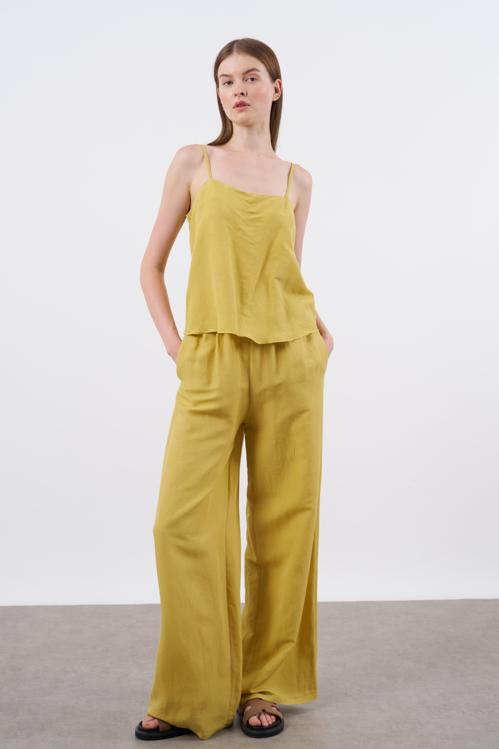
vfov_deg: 36.2
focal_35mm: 55
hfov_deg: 24.6
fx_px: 1143
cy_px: 374
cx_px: 250
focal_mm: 55
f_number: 8
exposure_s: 1/160
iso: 160
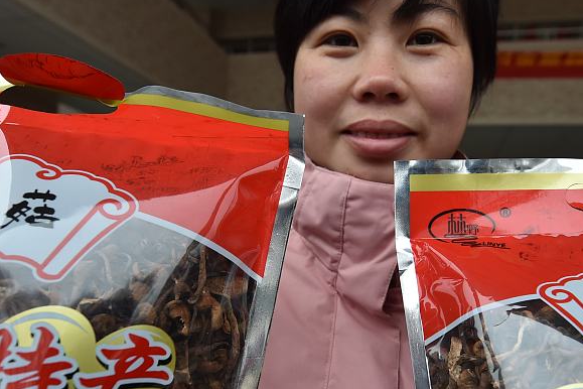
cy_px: 262
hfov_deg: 63.4
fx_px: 470
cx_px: 329
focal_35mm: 29
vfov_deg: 44.3
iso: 640
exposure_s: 1/1000
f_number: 4.5
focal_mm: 14
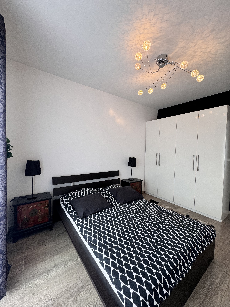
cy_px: 154
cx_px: 115
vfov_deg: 102.1
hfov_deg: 85.7
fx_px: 124
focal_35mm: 14
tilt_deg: -1.9
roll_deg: -1.3
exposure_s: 1/100
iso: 100
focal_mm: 2.22
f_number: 2.2
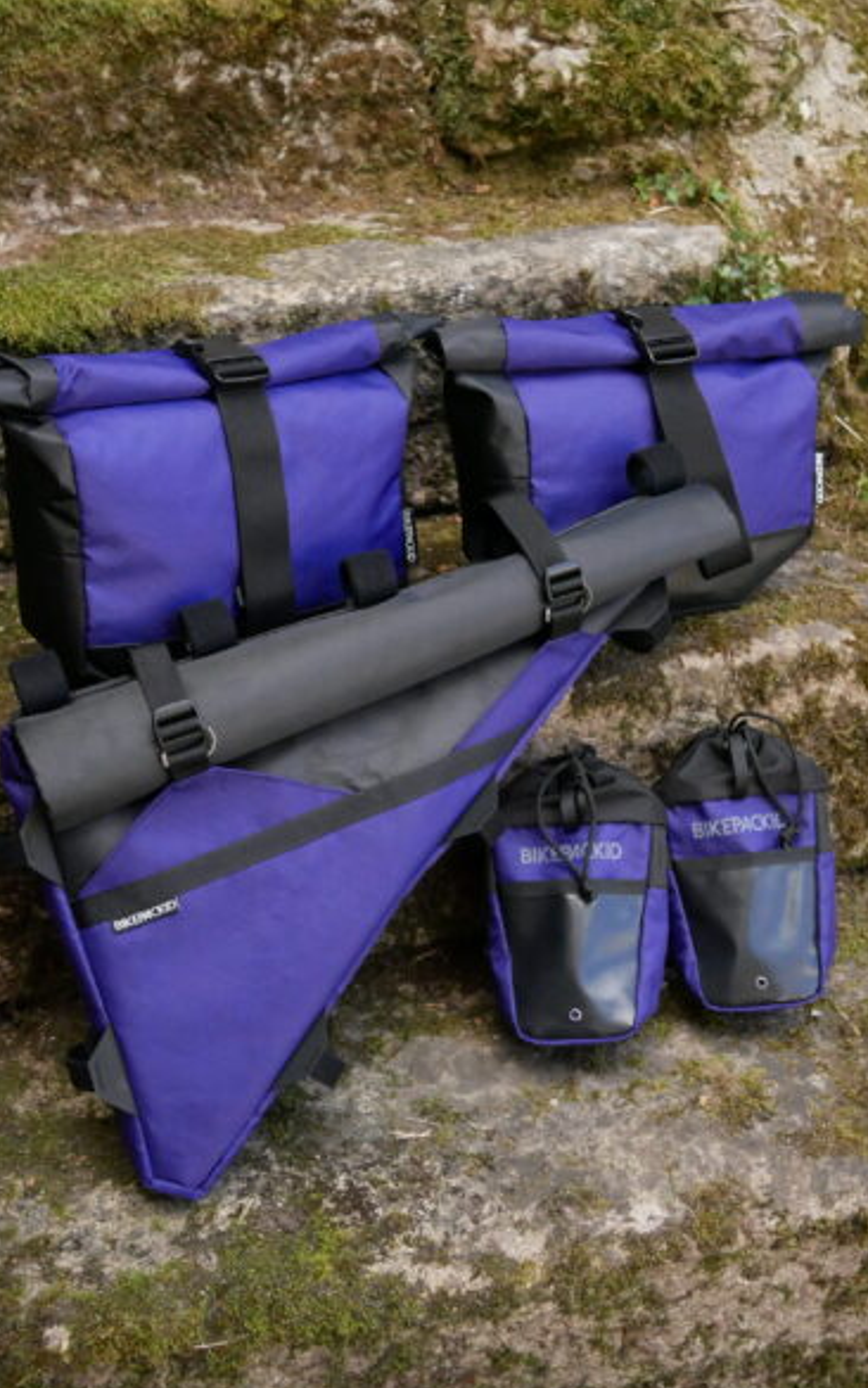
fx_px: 1626
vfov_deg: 46.2
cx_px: 433
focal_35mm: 43
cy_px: 701
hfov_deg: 29.9
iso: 3200
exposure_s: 1/3200
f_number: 3.5
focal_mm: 20
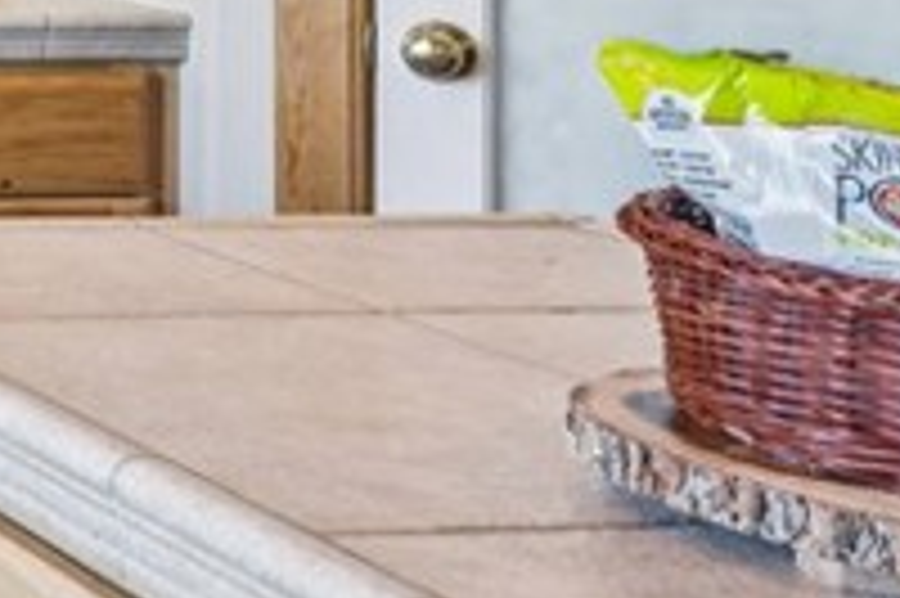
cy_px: -234
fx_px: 2151
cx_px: -1125
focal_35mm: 86
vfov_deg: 15.0
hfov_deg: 15.7
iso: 100
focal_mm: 16.8
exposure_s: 1/1.67
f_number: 13
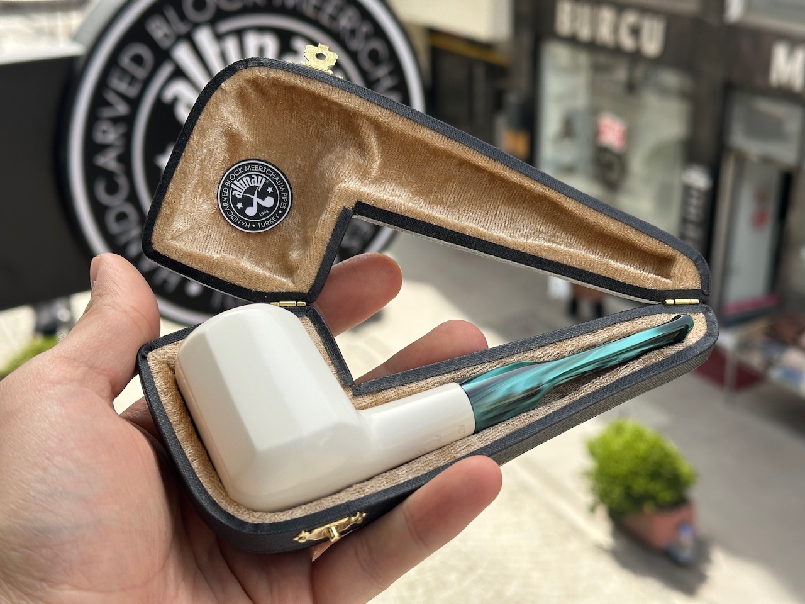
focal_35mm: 48
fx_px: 1116
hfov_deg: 39.7
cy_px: 302
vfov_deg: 30.3
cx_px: 402
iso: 64
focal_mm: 6.86
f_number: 1.78
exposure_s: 1/980
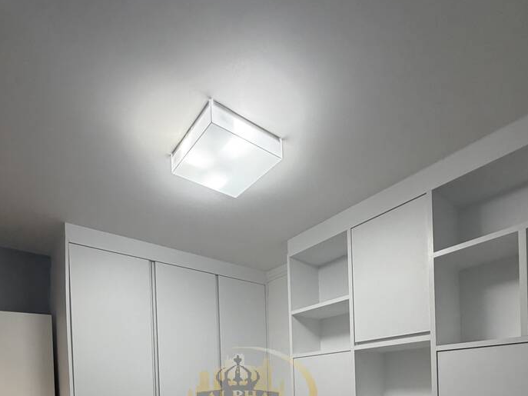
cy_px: 394
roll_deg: +1.4
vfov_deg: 49.9
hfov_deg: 76.3
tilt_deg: -0.5
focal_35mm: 22
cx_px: 248
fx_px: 336
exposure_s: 1/60
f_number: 2.2
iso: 160
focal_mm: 2.22
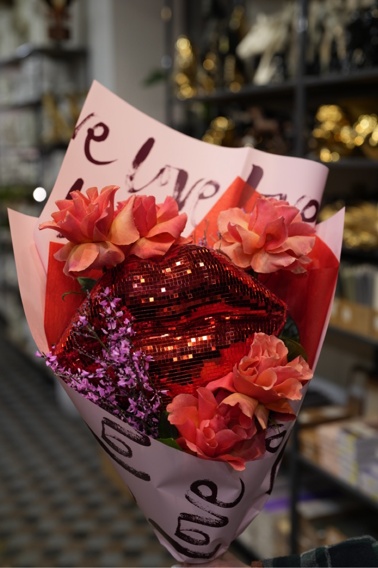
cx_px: 189
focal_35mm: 50
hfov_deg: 27.0
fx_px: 788
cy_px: 284
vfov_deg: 39.6
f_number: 2.5
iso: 200
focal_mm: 50
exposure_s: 1/50
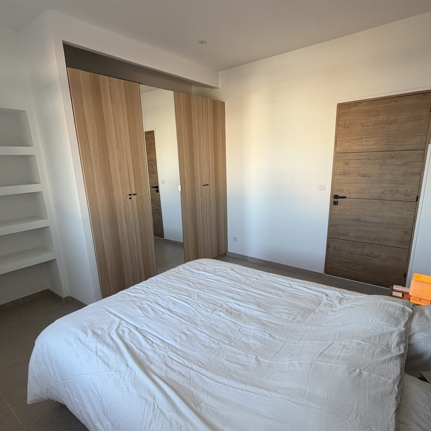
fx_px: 282
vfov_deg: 74.7
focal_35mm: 20
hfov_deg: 74.8
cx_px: 211
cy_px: 235
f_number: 2.2
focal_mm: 2.22
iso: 125
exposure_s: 1/100
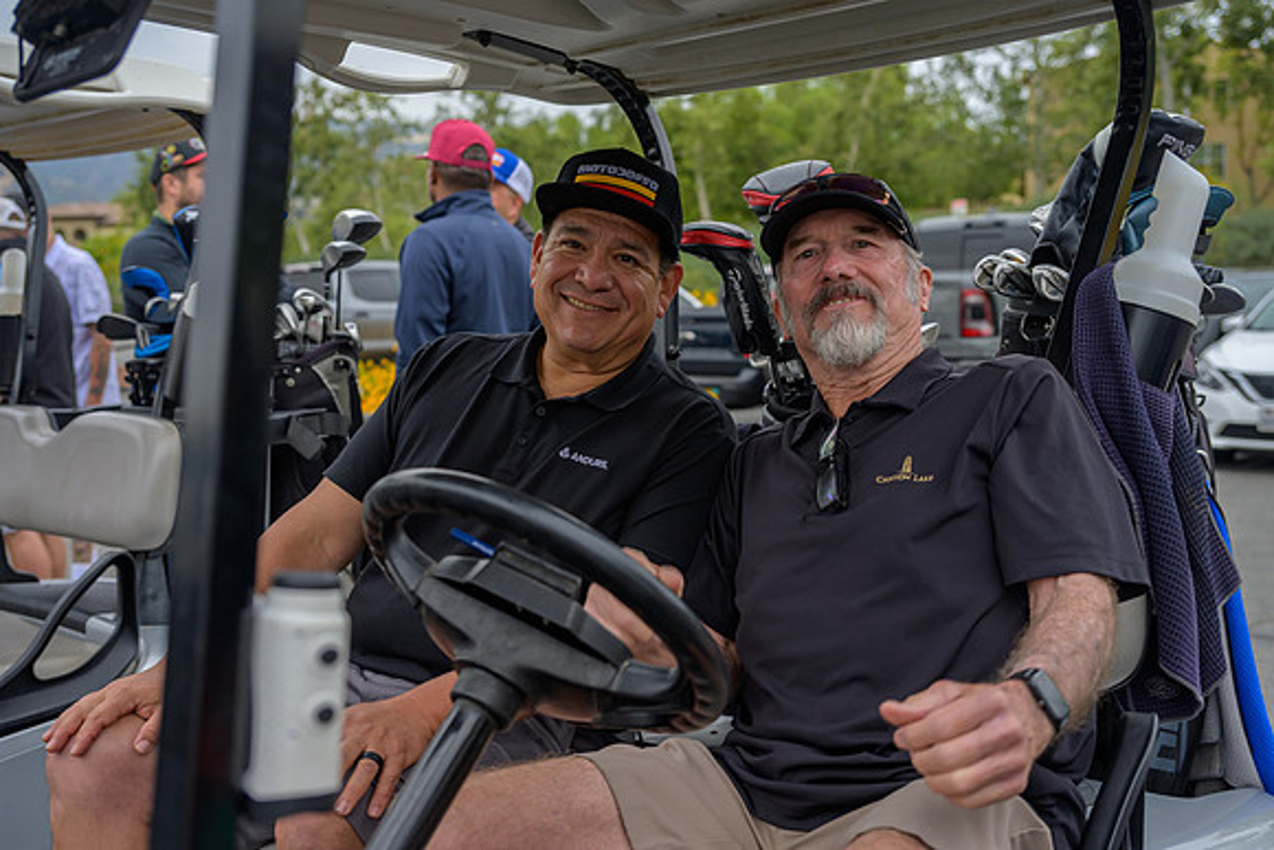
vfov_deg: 31.9
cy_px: 425
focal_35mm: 42
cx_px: 637
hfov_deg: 46.4
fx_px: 1487
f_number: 4
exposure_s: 1/200
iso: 100
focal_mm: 42
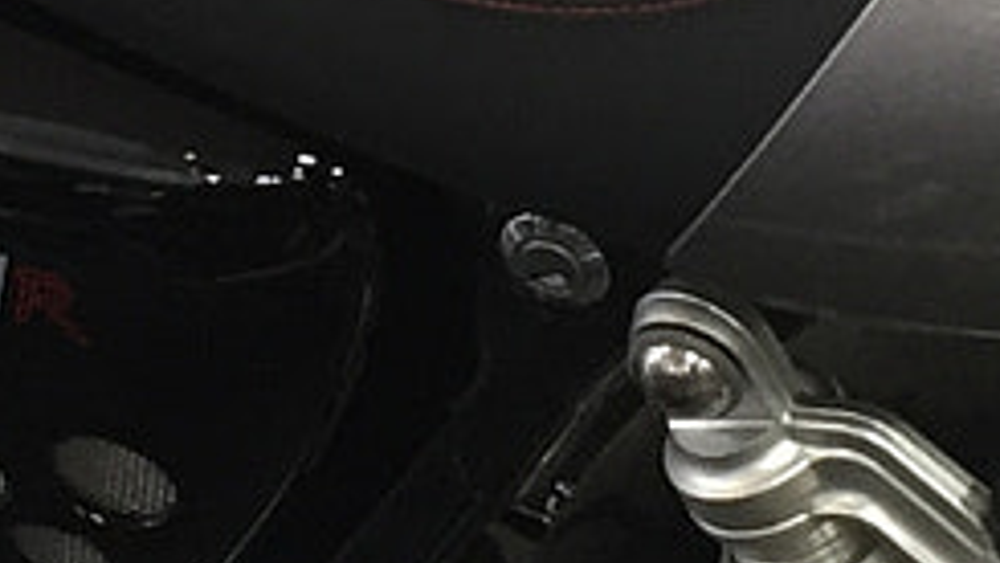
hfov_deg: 10.4
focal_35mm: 206
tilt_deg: -31.7
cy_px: -131
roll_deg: +0.7
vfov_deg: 5.9
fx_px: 5464
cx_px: 20
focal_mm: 4.15
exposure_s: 1/33
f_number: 2.2
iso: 100
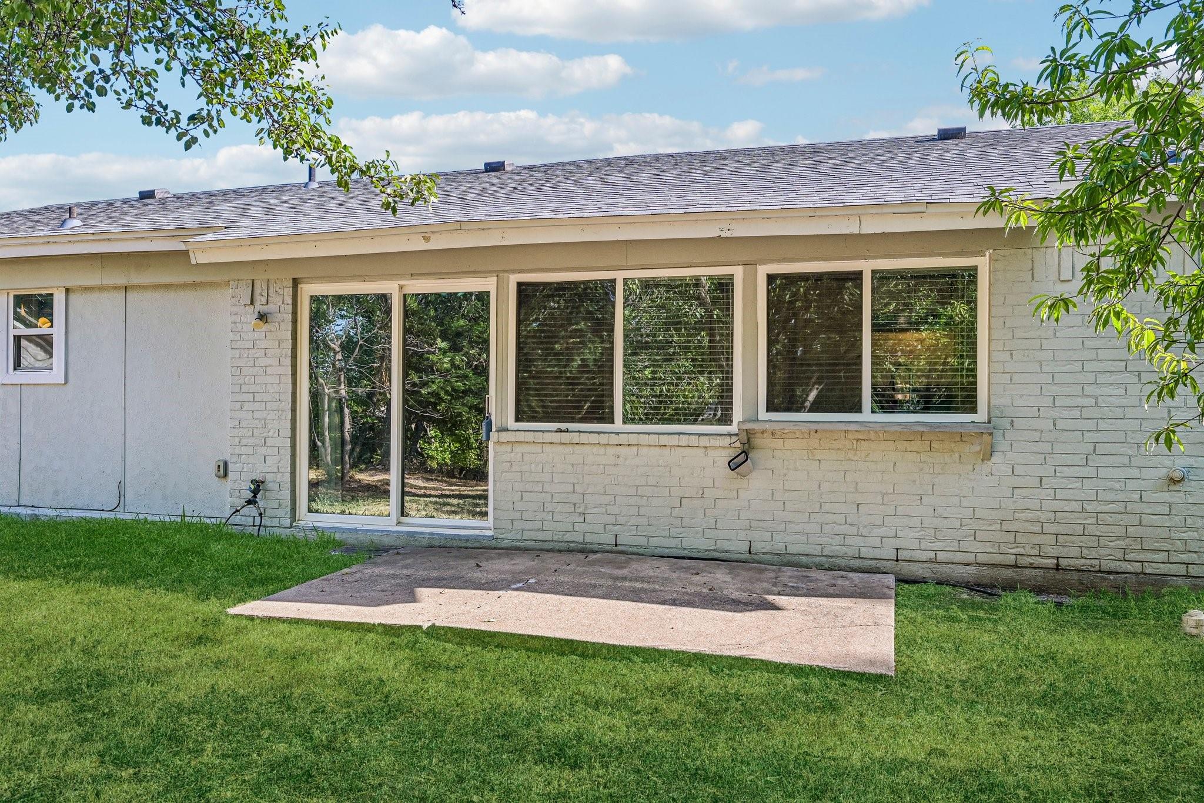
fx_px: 869
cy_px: 402
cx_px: 602
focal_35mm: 26
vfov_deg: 49.5
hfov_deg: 69.4
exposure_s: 1/320
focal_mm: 26
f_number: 8
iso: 400
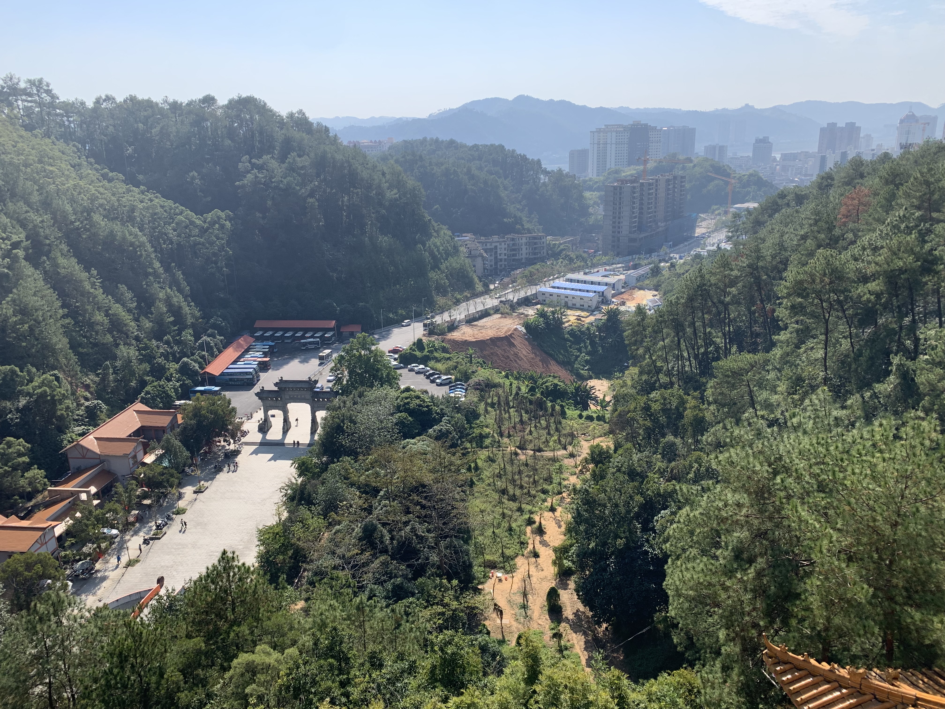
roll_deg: +0.8
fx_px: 710
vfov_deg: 53.1
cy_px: 354
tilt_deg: -18.0
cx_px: 472
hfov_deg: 67.3
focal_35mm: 26
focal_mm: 4.25
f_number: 1.8
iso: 25
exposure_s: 1/1916
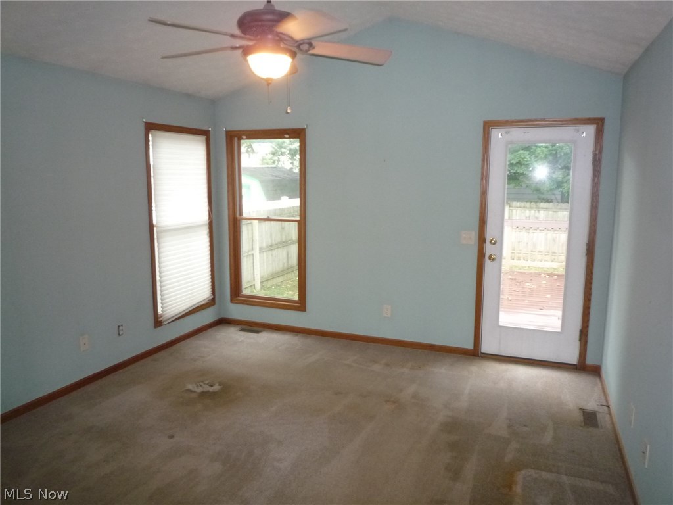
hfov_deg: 69.4
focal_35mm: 25
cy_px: 252
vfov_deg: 54.9
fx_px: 486
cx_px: 336
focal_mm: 4.4
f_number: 2.8
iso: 320
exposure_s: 1/30
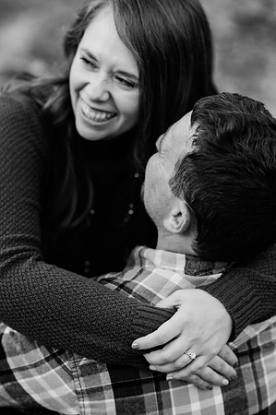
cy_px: 208
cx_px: 138
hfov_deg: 16.0
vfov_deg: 23.9
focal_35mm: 85
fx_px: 980
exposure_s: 1/200
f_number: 2.5
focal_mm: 85
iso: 500
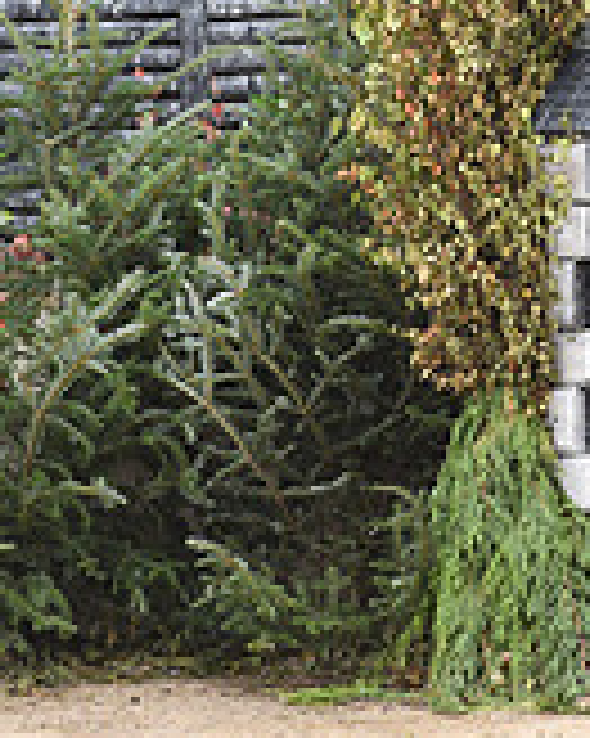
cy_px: -126
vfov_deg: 2.9
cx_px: 1126
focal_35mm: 662
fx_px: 14463
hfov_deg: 2.3
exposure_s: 1/800
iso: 1000
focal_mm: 200
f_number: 5
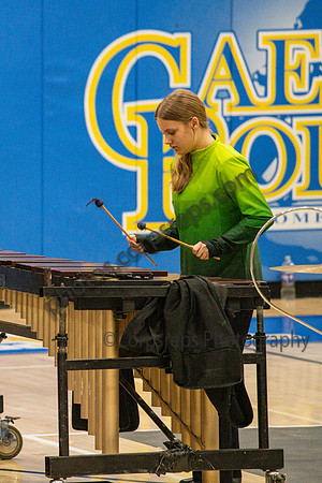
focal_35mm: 350
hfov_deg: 3.9
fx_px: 4697
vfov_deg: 5.9
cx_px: -101
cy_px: 201
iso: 5600
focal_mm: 200
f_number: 4
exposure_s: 1/500
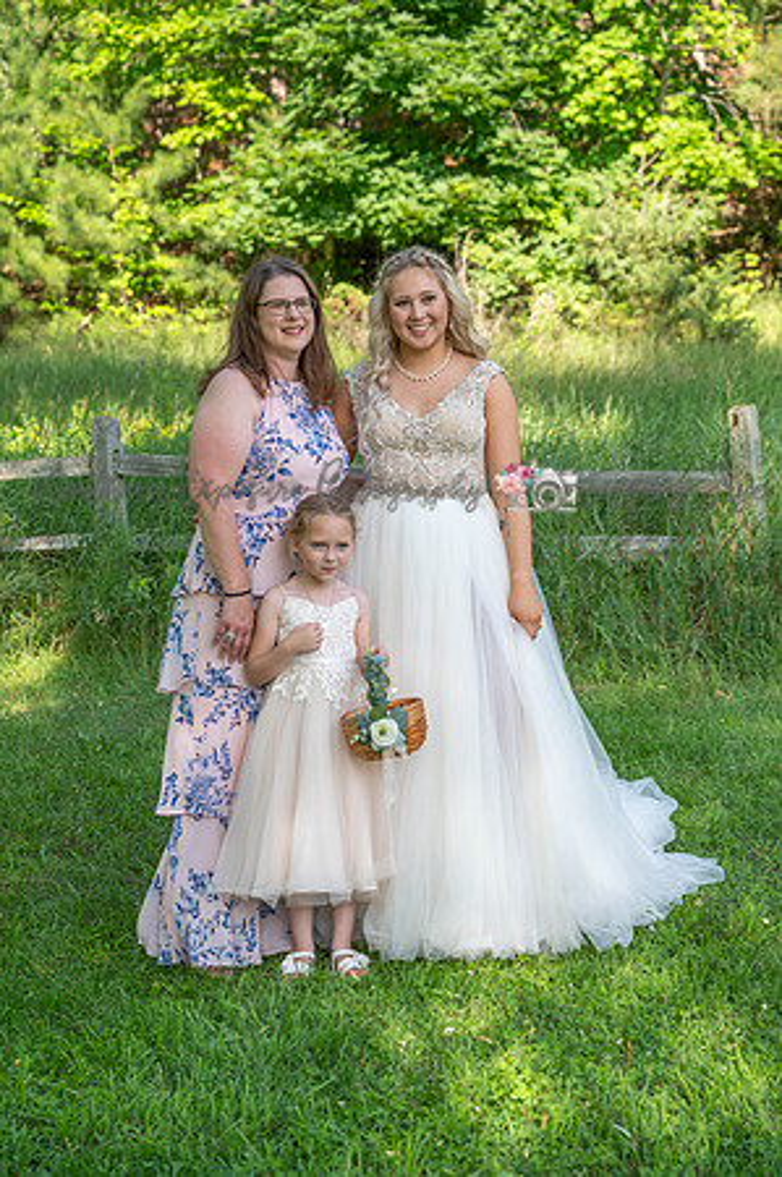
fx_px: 2286
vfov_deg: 28.9
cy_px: 588
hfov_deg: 19.4
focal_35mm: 70
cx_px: 391
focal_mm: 70
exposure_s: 1/250
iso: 200
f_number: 5
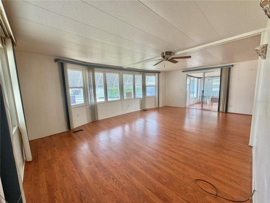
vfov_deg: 85.7
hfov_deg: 102.1
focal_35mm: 14
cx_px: 135
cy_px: 102
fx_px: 109
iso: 160
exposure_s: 1/121
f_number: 2.2
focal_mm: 2.22
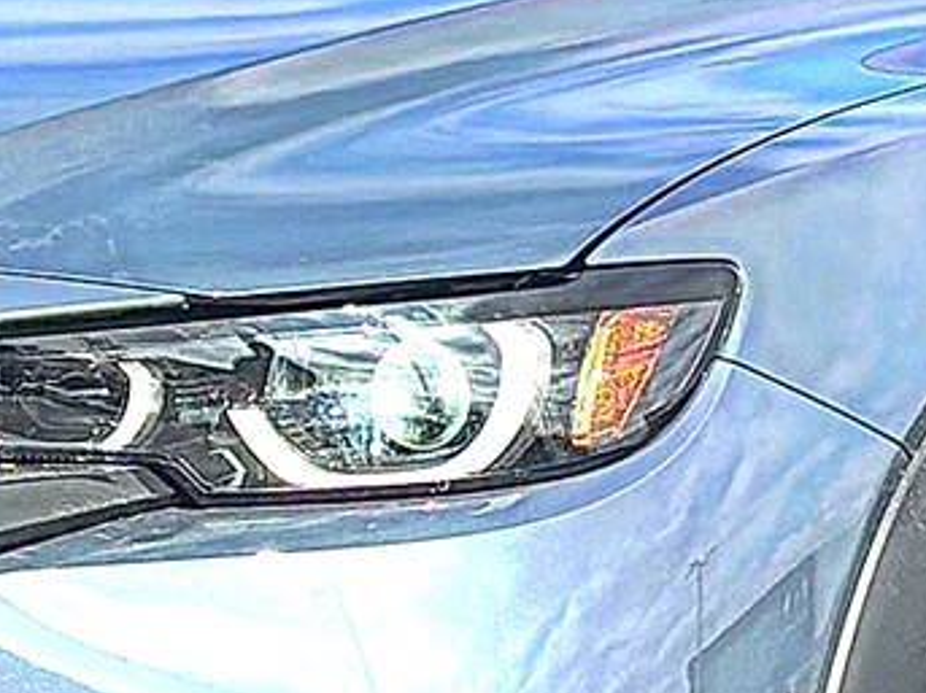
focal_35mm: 204
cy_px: 301
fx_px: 5455
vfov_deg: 7.3
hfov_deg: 9.7
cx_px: 208
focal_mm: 6.86
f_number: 1.78
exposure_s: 1/2545
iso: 64
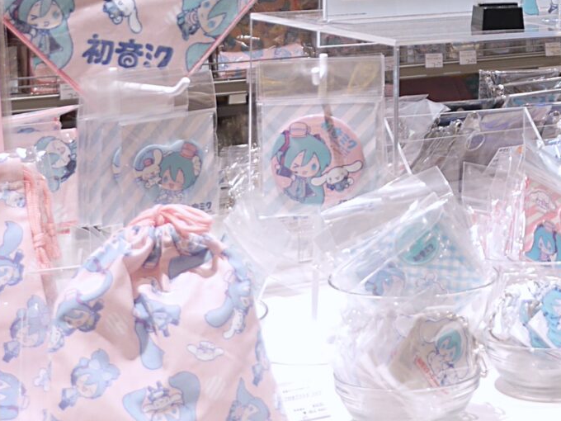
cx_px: 638
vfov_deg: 12.5
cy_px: -186
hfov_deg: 16.8
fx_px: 1831
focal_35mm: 113
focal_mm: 15
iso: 200
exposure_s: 1/125
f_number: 2.8
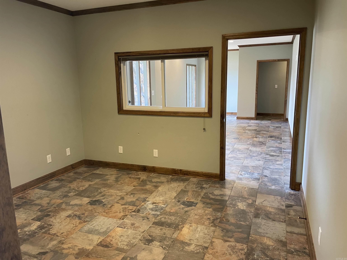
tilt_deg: -12.2
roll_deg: +1.3
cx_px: 174
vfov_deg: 53.1
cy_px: 130
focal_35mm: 26
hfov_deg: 67.3
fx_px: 261
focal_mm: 4.2
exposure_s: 1/60
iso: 200
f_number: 1.6
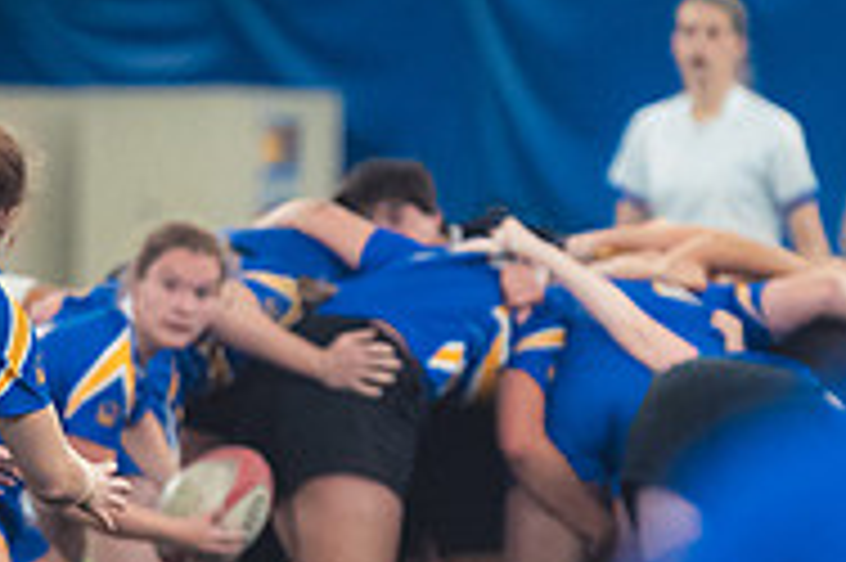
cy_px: 706
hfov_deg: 2.2
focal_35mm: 927
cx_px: 351
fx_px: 21765
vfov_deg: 1.5
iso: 4000
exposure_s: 1/320
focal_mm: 200
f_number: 2.8
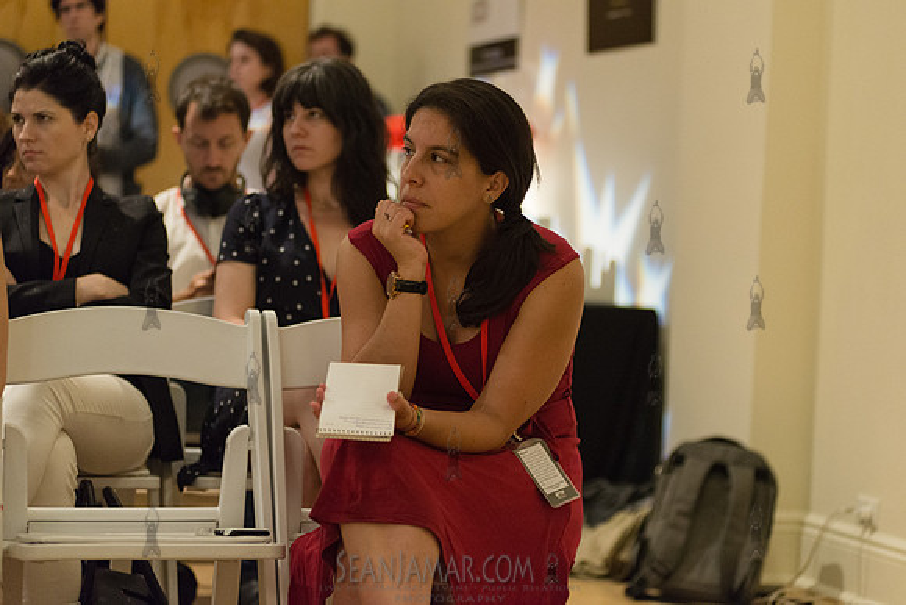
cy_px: 302
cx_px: 453
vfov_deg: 17.1
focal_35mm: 80
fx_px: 2014
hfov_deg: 25.4
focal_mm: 80
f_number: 2.8
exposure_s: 1/200
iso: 4000
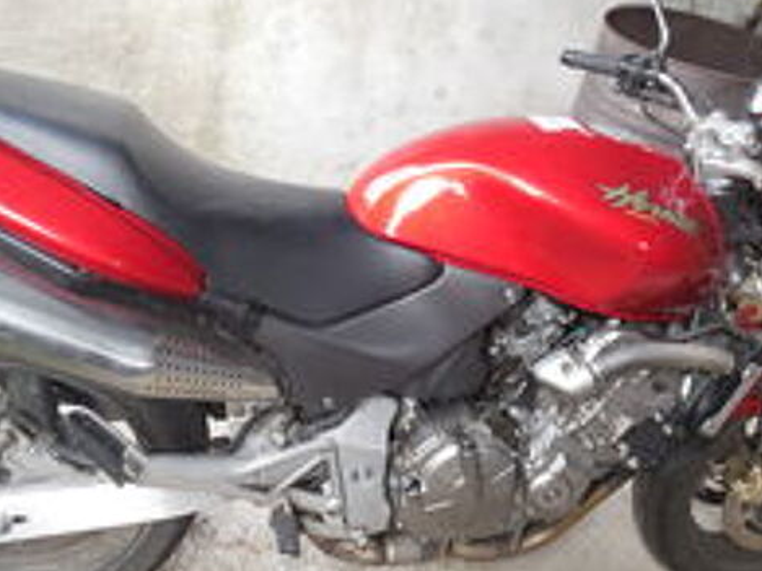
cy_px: 285
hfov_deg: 46.8
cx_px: 386
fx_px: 881
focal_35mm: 40
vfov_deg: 36.0
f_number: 4.5
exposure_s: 1/30
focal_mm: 6.9
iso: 160
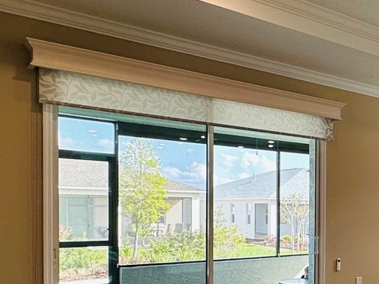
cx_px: 428
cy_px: 222
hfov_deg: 35.3
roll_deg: -1.1
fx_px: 492
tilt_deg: -1.3
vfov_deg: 31.4
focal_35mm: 45
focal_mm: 2.22
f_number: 2.2
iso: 64
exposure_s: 1/120
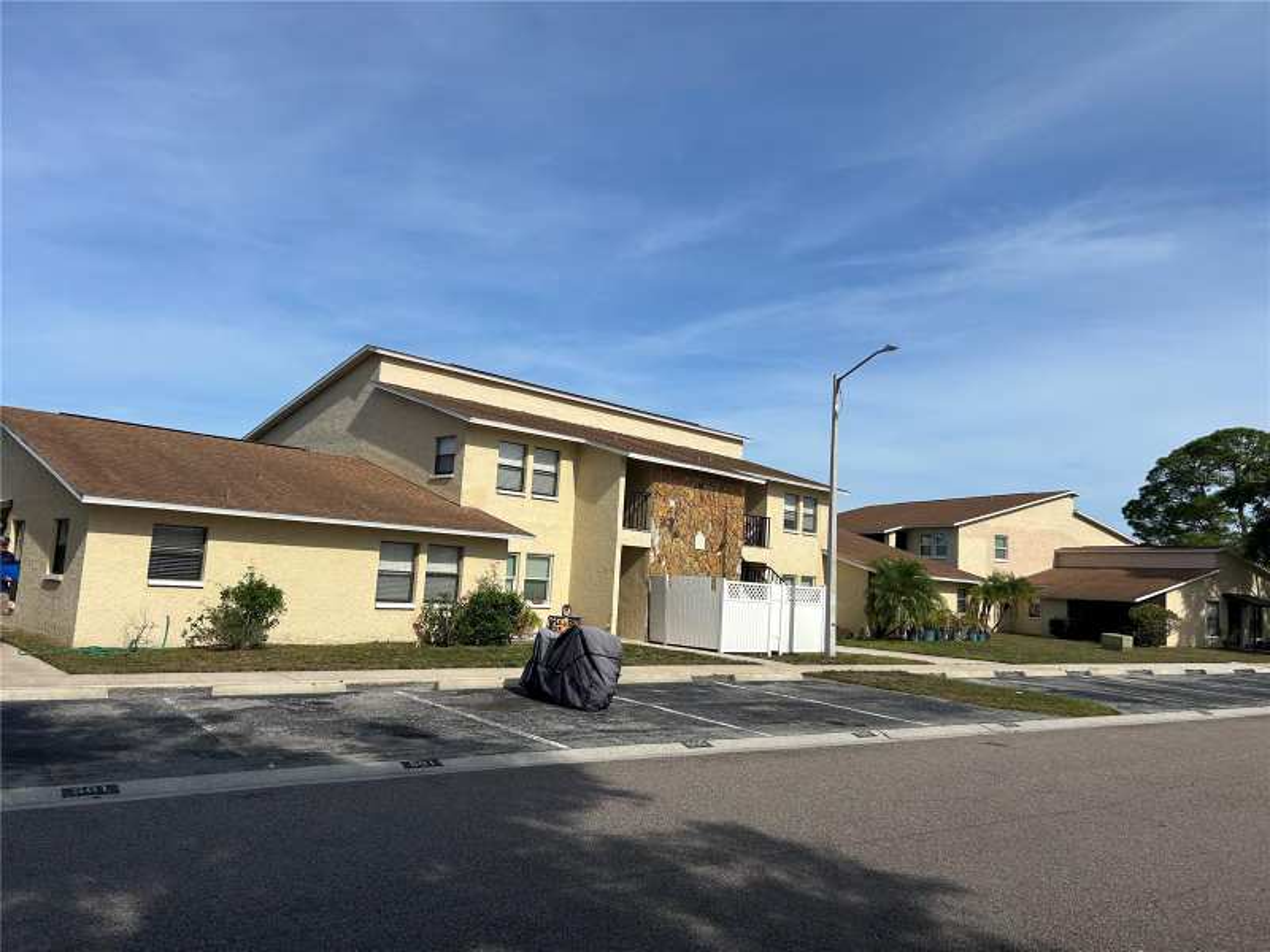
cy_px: 476
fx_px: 954
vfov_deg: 53.1
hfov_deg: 67.3
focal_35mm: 26
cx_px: 635
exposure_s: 1/6579
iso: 50
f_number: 1.5
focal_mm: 5.7
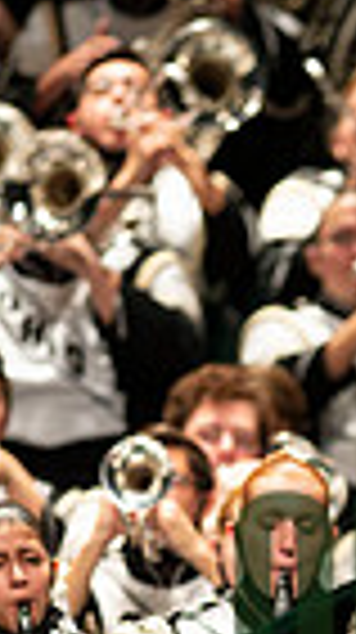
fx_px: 16899
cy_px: 616
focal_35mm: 1004
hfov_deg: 1.2
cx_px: 435
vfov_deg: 2.2
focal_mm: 300
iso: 3200
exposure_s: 1/500
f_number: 2.8
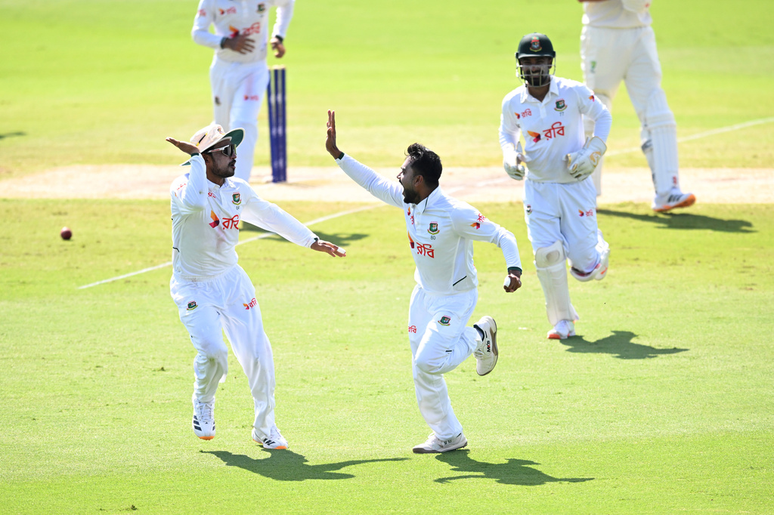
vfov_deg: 2.3
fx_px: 12895
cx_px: 387
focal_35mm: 600
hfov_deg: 3.4
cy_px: 258
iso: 1000
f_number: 4
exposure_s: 1/3200
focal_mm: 600
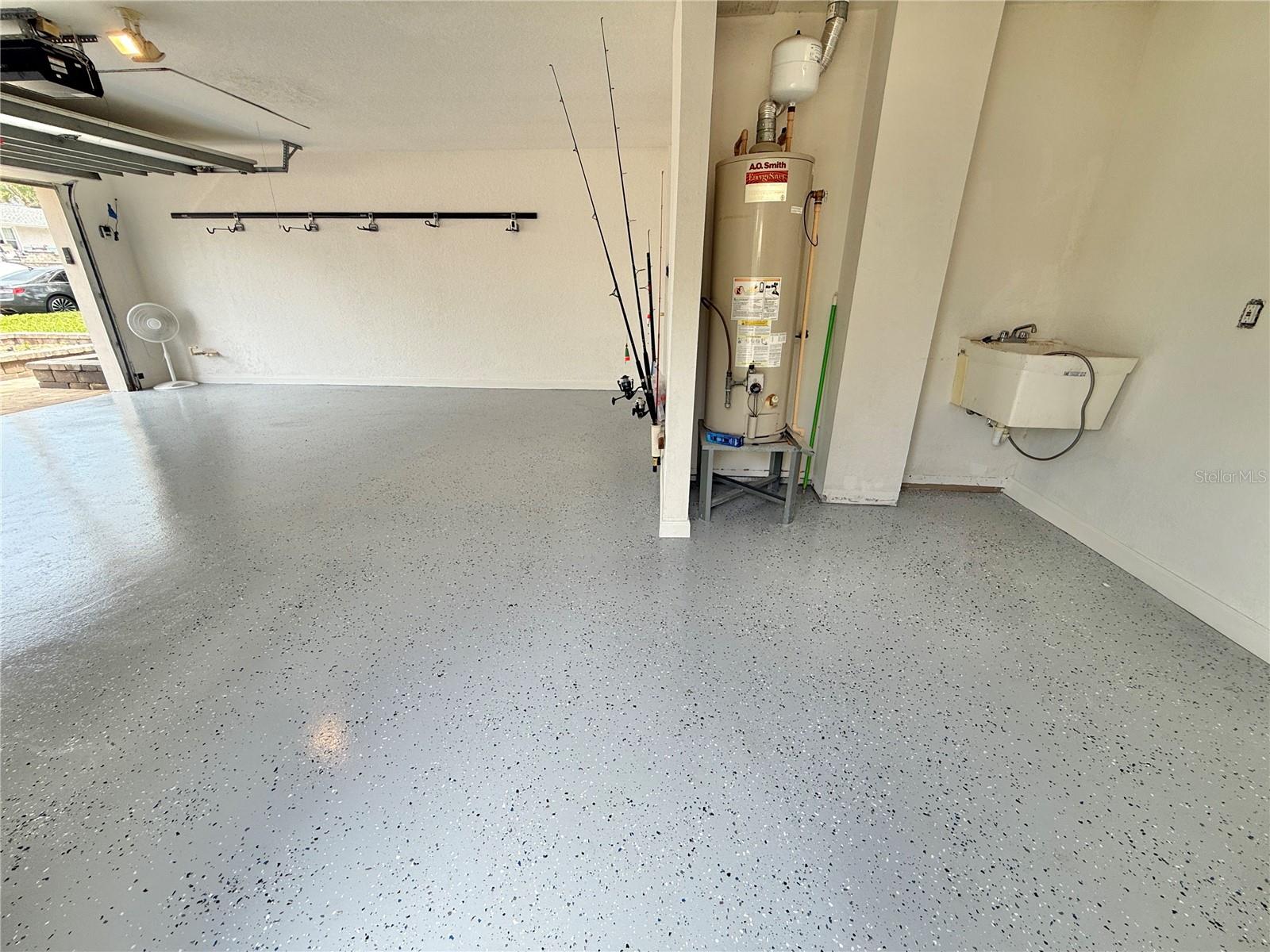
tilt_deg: -20.9
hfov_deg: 102.1
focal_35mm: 14
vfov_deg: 85.7
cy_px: 476
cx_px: 635
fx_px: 514
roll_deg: -0.5
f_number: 2.2
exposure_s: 1/167
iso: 50
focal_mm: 2.22
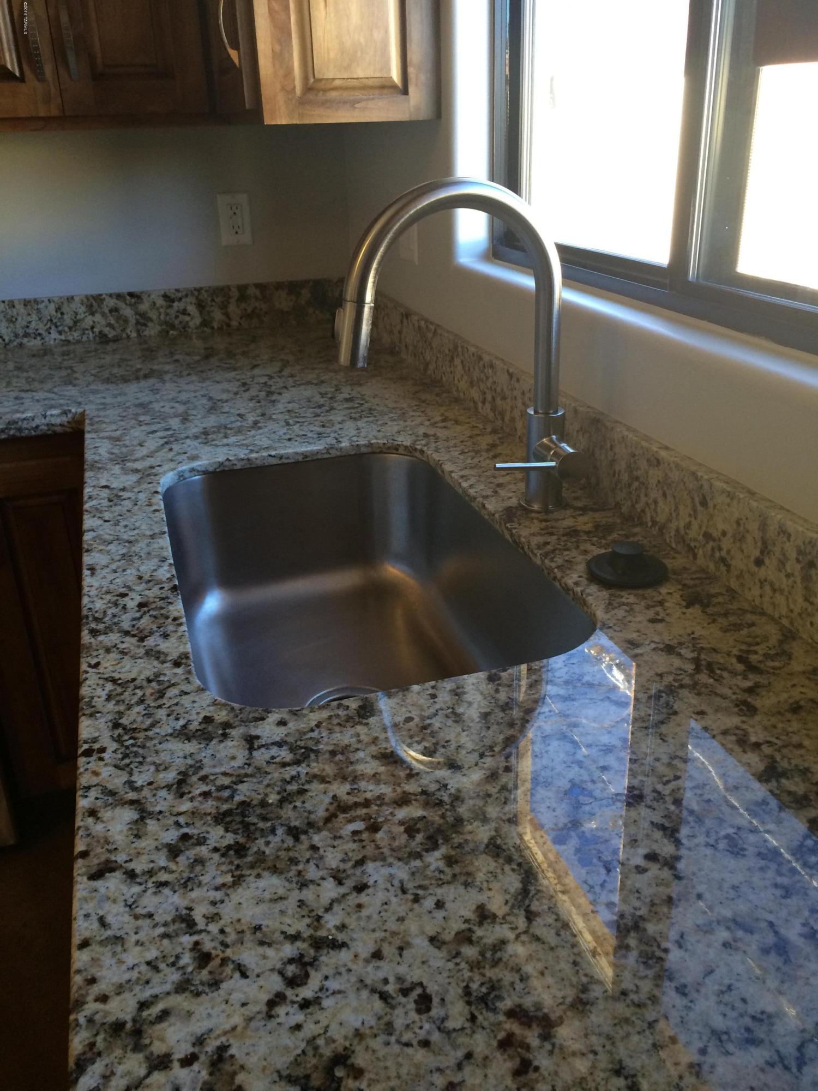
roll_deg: +3.3
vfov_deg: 61.7
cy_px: 546
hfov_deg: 48.2
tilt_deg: -24.8
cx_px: 409
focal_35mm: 29
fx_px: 914
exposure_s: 1/30
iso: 50
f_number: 2.2
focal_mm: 4.15
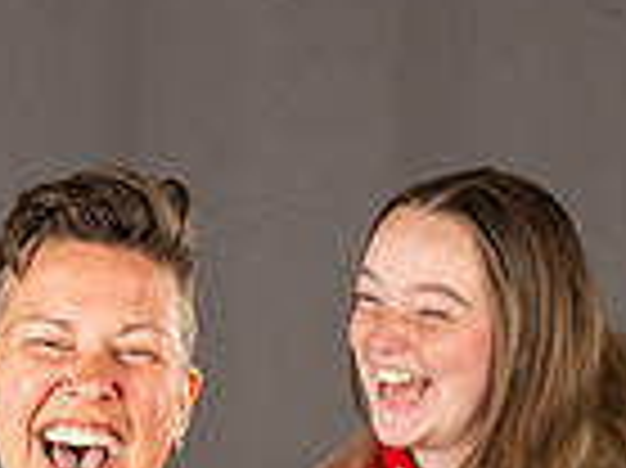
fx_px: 7517
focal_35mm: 416
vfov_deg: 3.5
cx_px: -88
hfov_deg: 4.8
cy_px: 909
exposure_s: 1/125
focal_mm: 70
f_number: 5.6
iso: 160
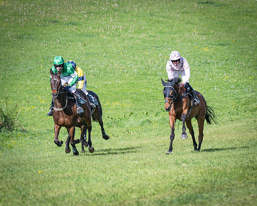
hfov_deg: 5.2
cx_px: 146
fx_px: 2854
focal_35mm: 375
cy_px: 81
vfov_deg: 4.1
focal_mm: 165
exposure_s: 1/4000
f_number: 4
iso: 400
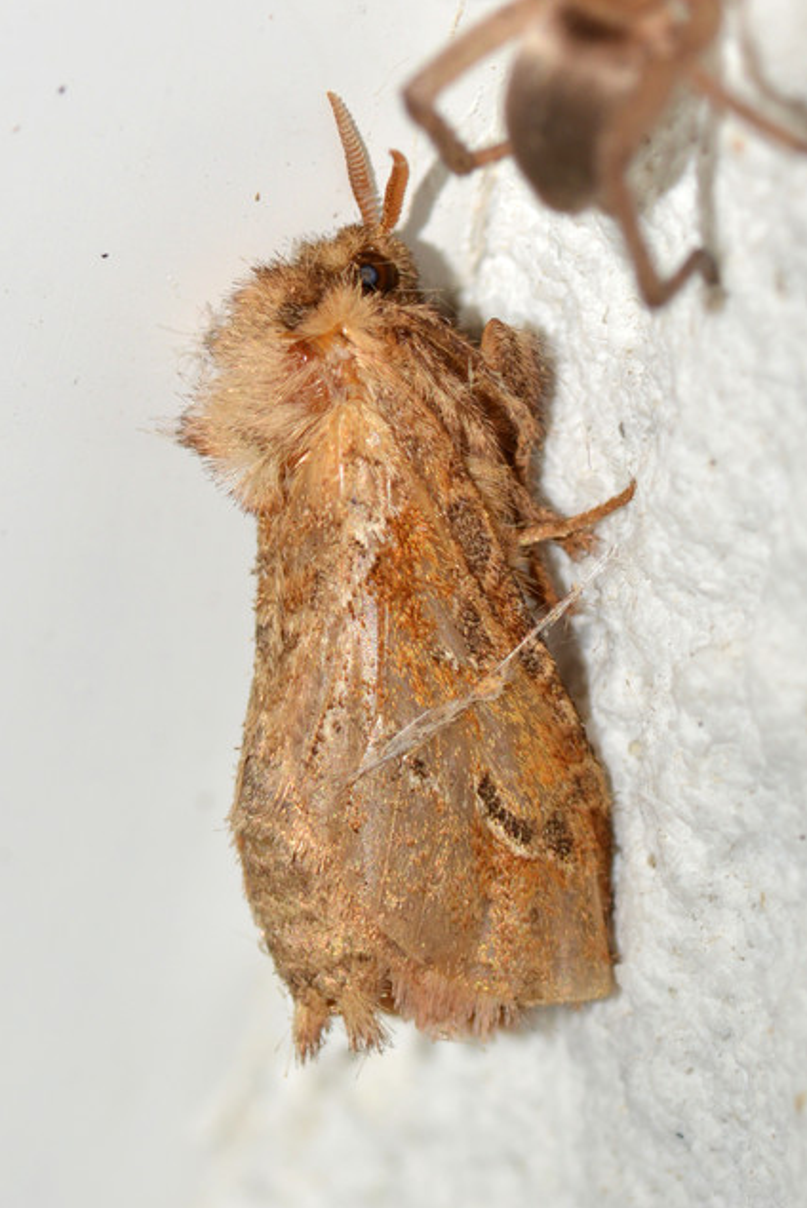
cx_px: 404
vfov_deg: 13.6
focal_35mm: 151
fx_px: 5071
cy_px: 603
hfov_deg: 9.1
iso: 100
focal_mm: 100
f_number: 18
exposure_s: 1/200
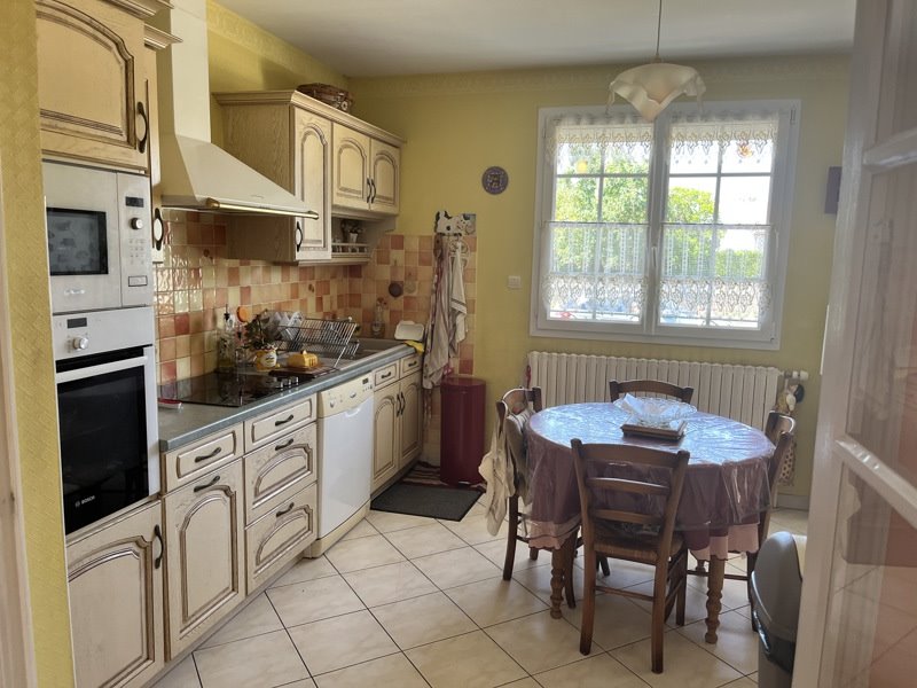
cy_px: 344
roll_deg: -1.7
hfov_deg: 67.3
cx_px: 458
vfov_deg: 53.1
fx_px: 689
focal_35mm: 26
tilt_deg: -8.1
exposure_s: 1/121
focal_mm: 5.1
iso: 100
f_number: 1.6
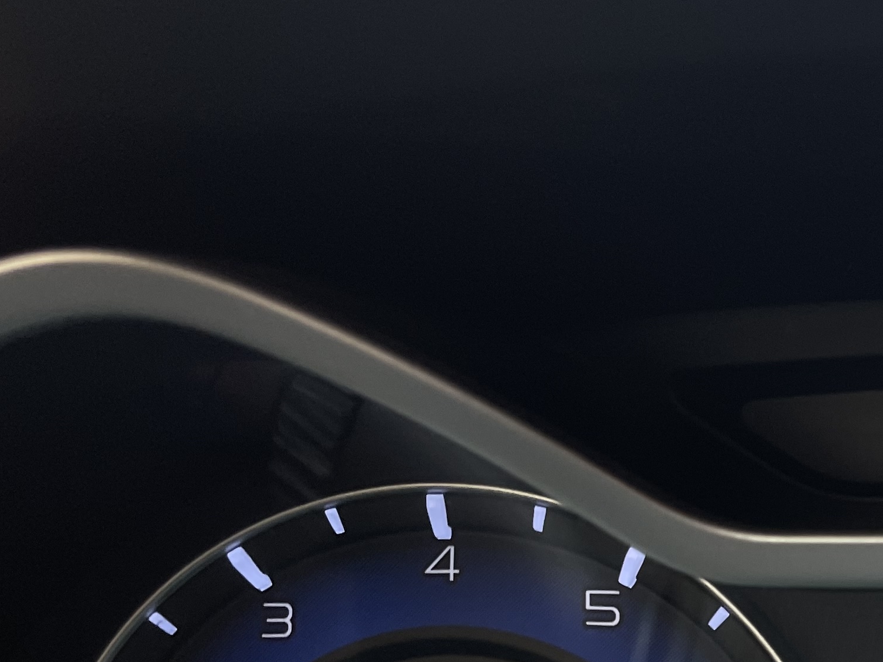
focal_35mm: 70
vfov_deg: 20.1
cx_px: 1148
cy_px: 720
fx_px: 1785
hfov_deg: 24.3
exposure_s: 1/121
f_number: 1.6
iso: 64
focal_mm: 4.2
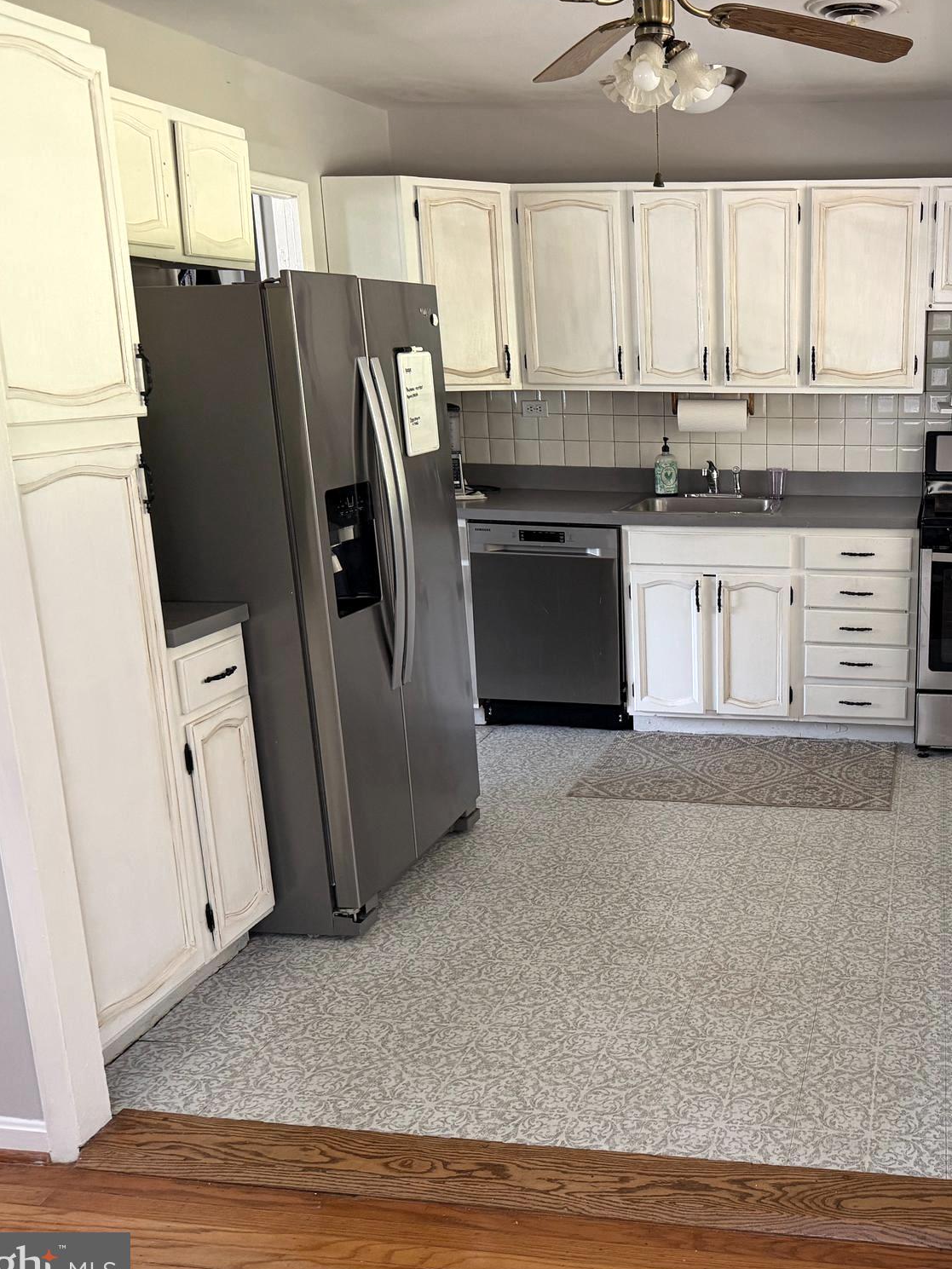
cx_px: 790
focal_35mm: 33
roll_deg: +0.8
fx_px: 1210
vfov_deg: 55.3
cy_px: 648
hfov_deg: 40.8
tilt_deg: -14.4
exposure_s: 1/60
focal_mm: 6.76
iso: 320
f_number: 1.78
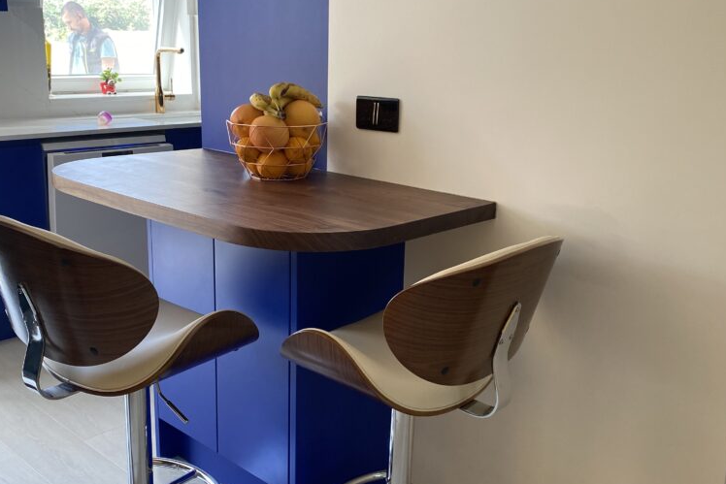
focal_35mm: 37
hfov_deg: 51.9
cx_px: 367
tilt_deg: -14.4
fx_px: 746
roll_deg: -2.3
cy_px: 250
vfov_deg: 36.0
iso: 125
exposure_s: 1/100
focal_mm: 4.25
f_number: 1.8
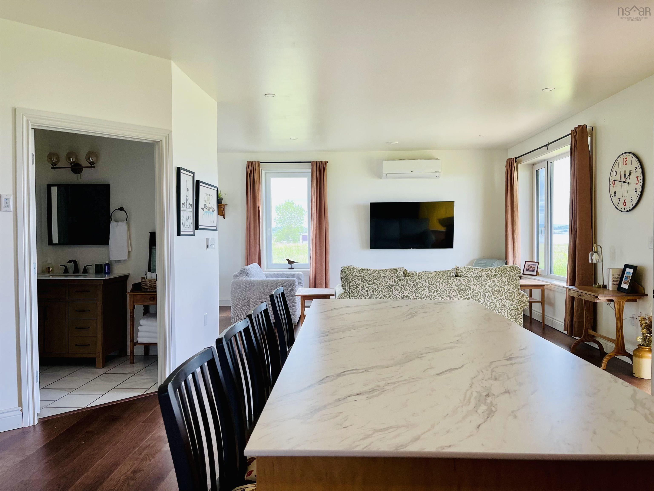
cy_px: 246
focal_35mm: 25
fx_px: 472
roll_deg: +0.2
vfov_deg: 54.9
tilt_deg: -0.9
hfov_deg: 69.4
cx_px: 327
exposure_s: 1/120
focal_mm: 5.1
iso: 80
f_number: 1.6
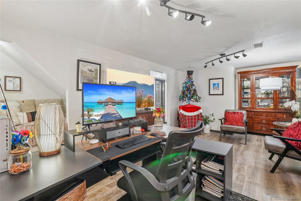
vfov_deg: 77.3
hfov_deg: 100.4
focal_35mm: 15
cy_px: 100
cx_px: 150
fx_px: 125
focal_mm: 10
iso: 400
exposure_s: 1/4
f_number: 8
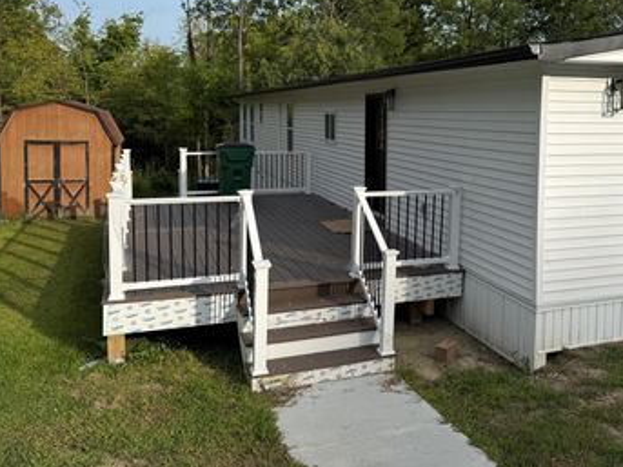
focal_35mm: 35
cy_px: 168
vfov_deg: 40.3
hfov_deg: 51.5
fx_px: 630
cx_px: 423
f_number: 1.78
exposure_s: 1/4167
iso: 80
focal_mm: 6.76
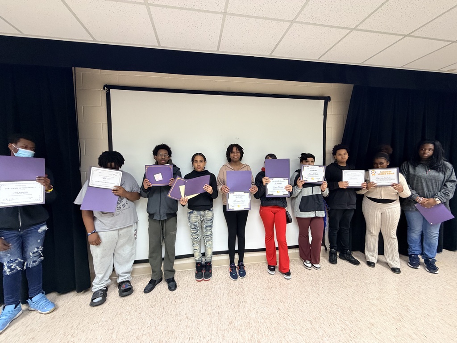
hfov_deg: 102.1
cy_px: 172
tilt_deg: -3.4
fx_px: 185
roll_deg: +0.9
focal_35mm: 14
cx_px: 228
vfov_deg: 85.7
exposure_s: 1/60
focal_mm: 2.22
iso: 400
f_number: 2.2
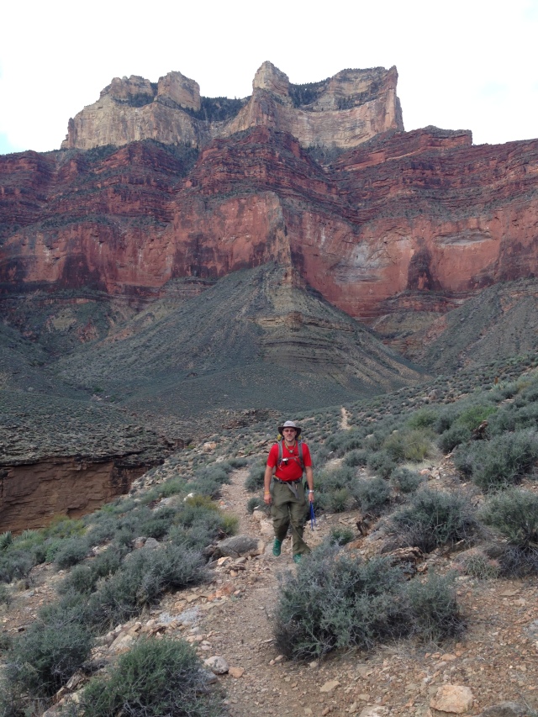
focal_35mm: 33
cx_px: 269
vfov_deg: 55.3
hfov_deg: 43.0
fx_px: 684
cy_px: 358
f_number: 2.4
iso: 50
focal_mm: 4.12
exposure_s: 1/201
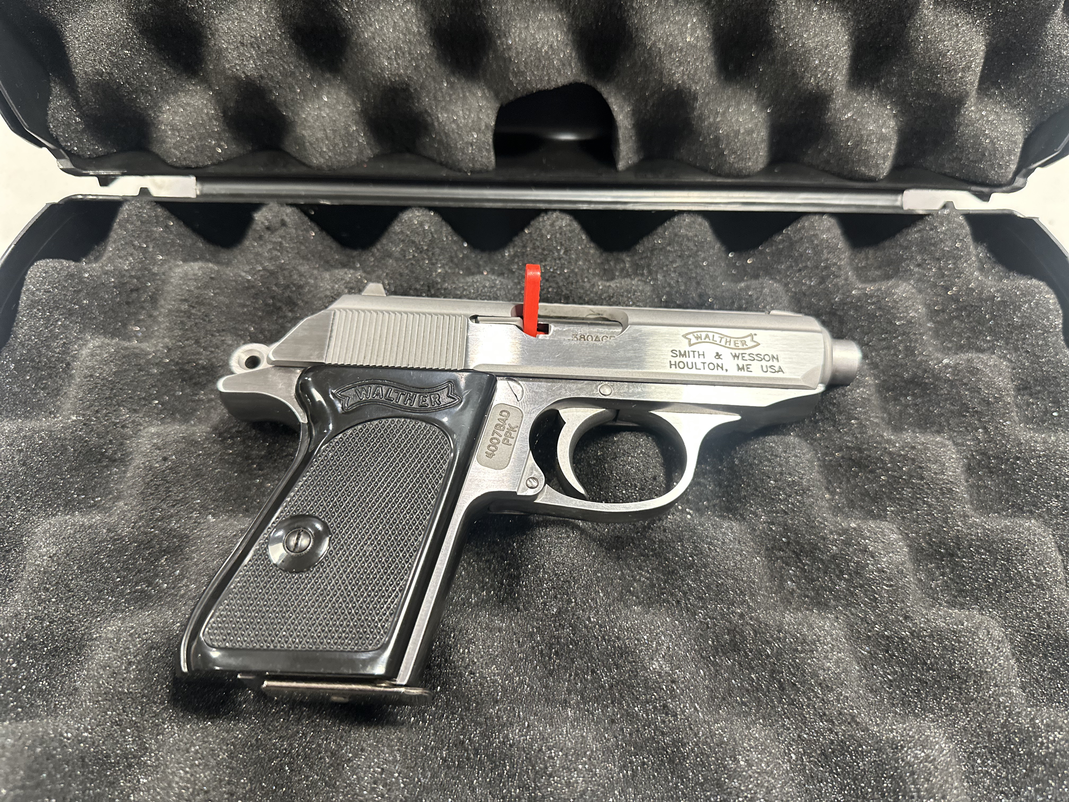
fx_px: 741
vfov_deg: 56.8
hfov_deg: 71.6
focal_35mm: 24
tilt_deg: -63.6
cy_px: 401
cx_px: 534
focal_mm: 6.86
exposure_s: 1/60
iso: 400
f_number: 1.78
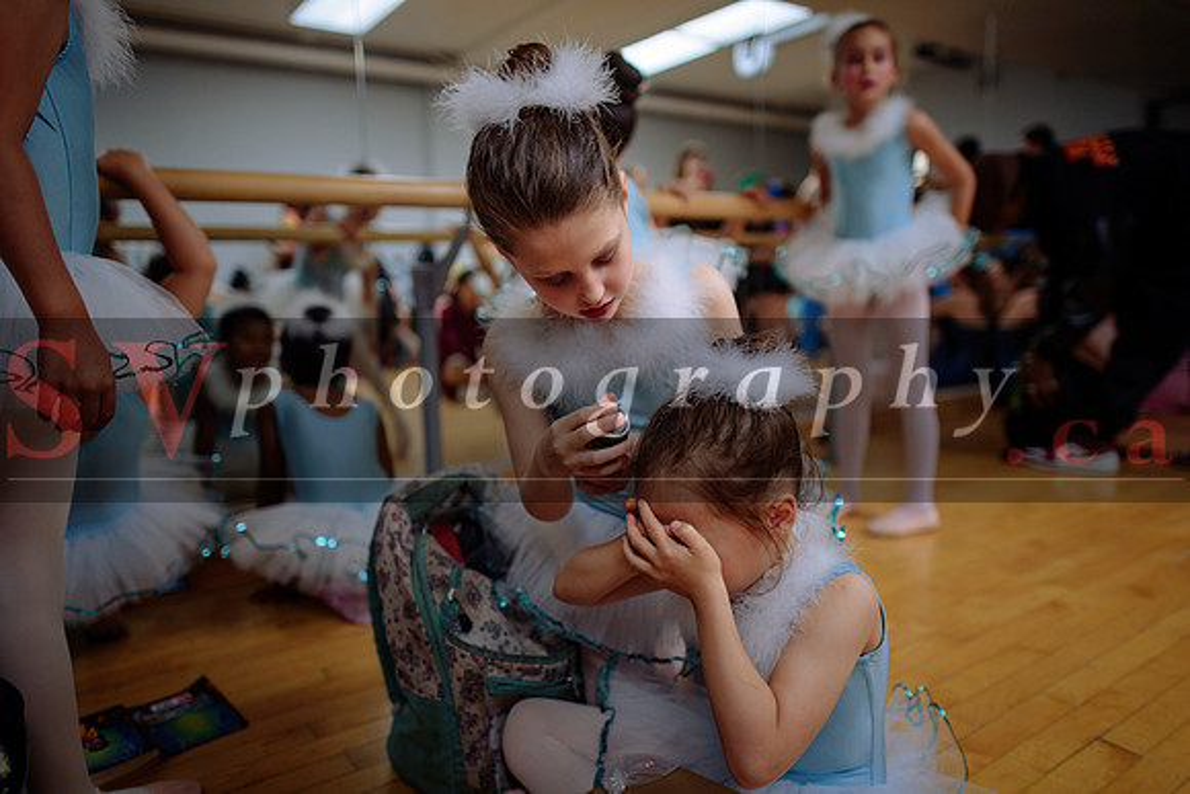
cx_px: 595
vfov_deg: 53.2
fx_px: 793
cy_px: 397
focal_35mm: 24
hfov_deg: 73.7
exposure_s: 1/250
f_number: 1.4
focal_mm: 24
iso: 320
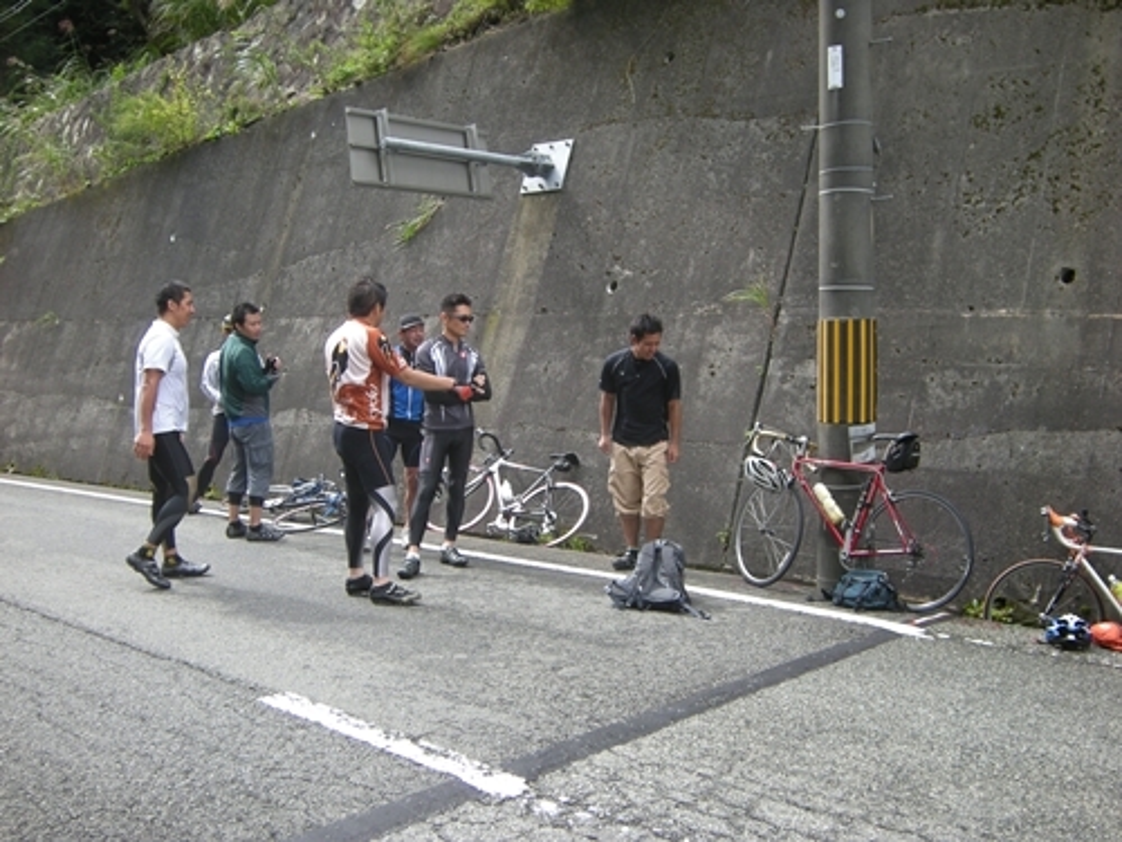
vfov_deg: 37.7
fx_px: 1232
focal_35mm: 38
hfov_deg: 49.0
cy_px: 421
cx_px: 561
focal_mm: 6.3
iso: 64
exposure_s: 1/116
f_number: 3.2
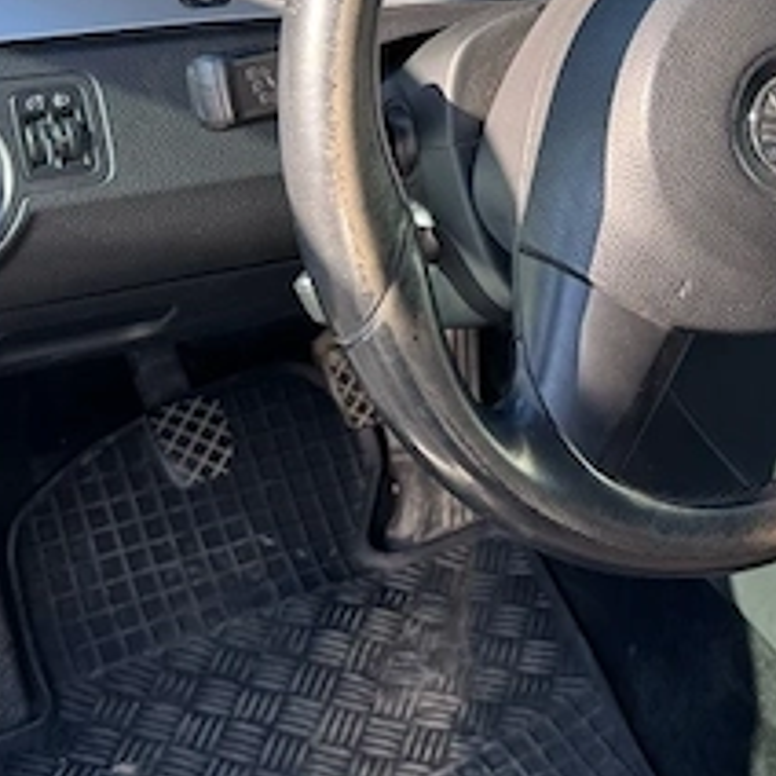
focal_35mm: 60
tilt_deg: -27.7
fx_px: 1522
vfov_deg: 28.3
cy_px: 212
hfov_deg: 27.4
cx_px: 721
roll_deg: -11.9
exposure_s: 1/320
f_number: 1.78
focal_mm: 6.76
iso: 80
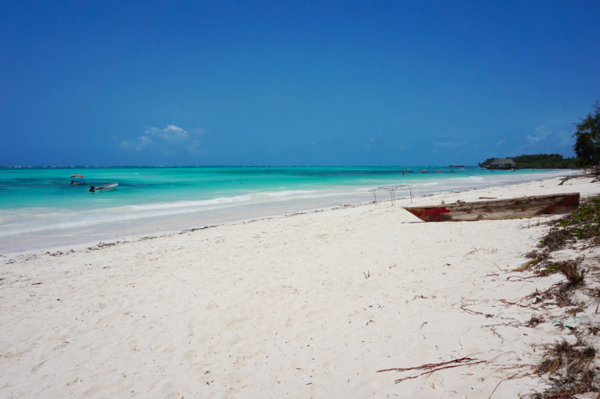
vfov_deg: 53.1
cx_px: 300
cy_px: 200
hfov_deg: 73.8
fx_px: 400
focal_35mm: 24
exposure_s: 1/320
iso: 100
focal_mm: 16
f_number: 14
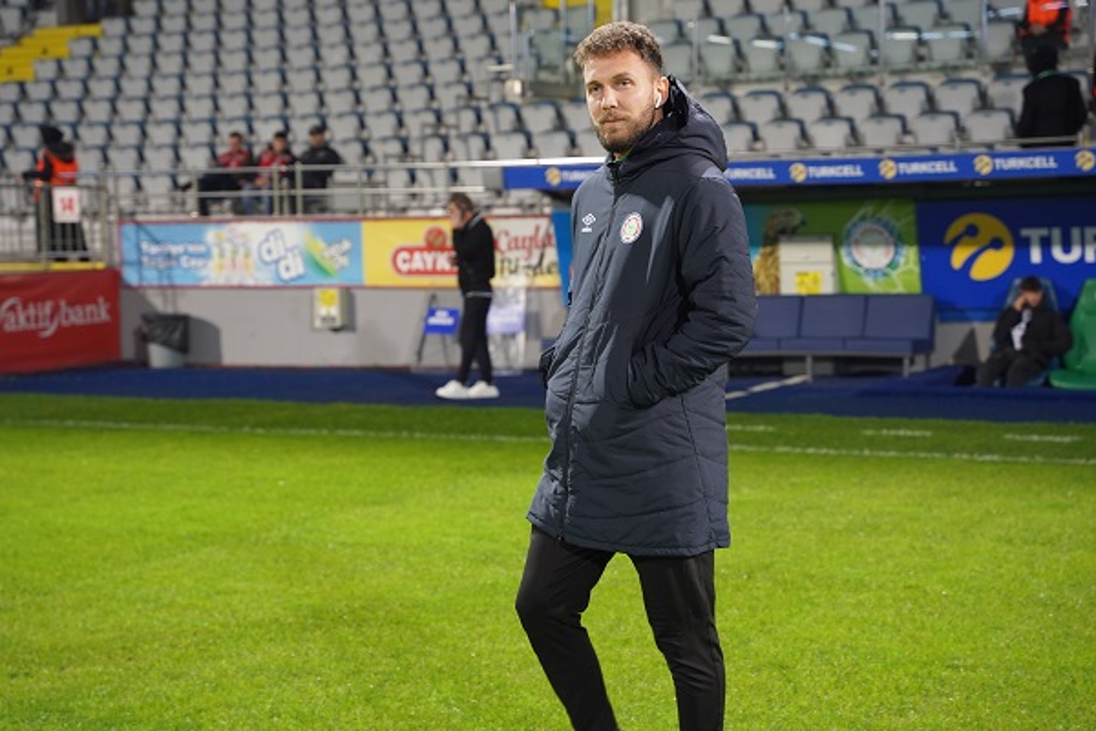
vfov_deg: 19.5
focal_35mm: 70
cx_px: 548
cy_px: 366
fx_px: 2131
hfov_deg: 28.8
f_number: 4
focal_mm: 70
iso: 800
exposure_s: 1/160
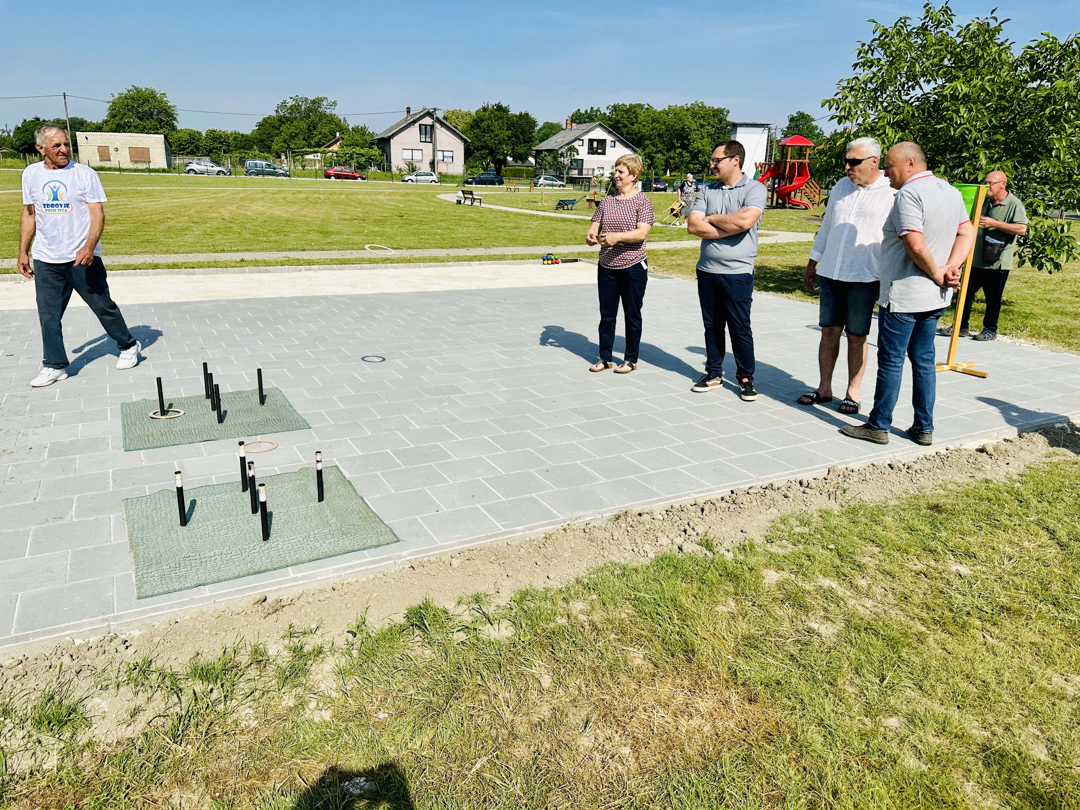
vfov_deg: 56.8
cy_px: 405
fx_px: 749
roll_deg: -1.6
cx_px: 540
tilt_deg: -15.9
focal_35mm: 24
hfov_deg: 71.6
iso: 80
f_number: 1.78
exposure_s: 1/6623
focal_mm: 6.86
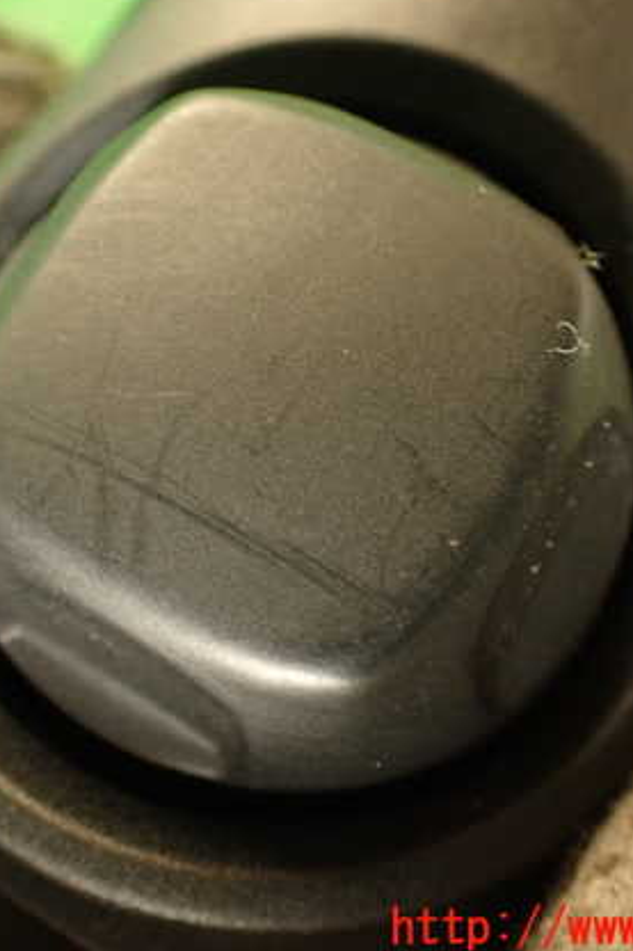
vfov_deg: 41.1
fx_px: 1267
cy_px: 443
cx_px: 222
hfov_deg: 27.9
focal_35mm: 48
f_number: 2.4
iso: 400
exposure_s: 1/30
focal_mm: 5.79
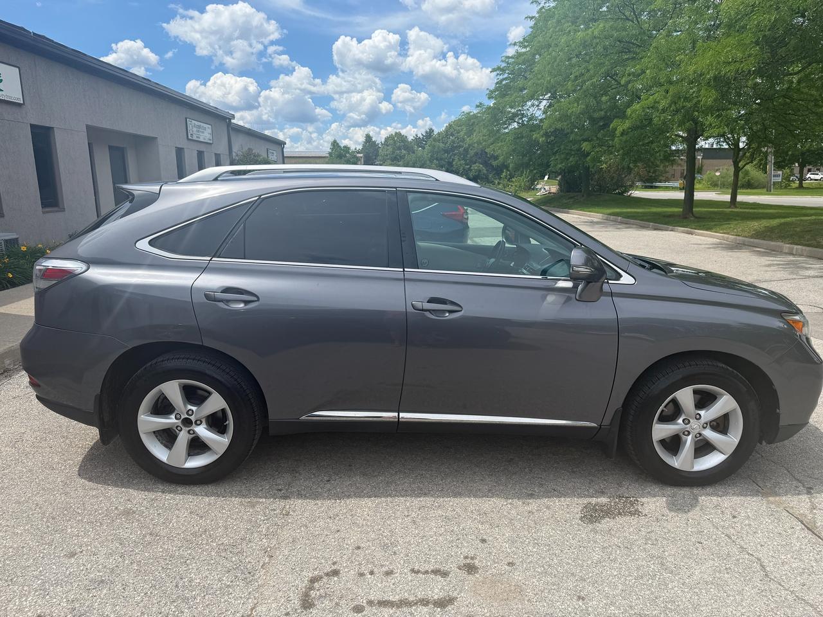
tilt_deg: -12.1
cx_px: 412
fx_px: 571
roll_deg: +0.0
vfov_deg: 56.8
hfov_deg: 71.6
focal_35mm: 24
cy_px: 308
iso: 80
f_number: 1.78
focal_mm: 6.76
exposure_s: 1/3584
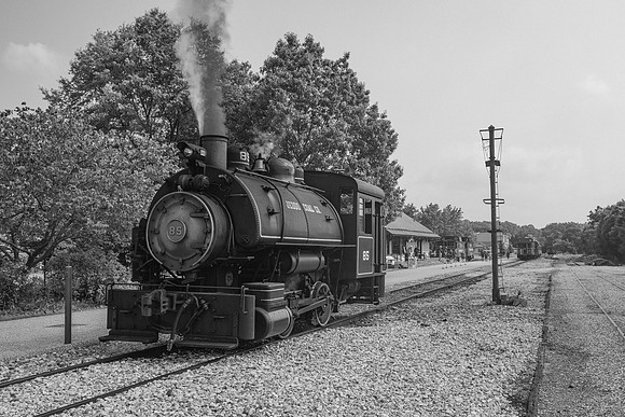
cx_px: 337
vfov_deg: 38.9
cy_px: 225
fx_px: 589
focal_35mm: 34
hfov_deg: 55.8
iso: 64
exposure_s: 1/125
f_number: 10
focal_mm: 31.5
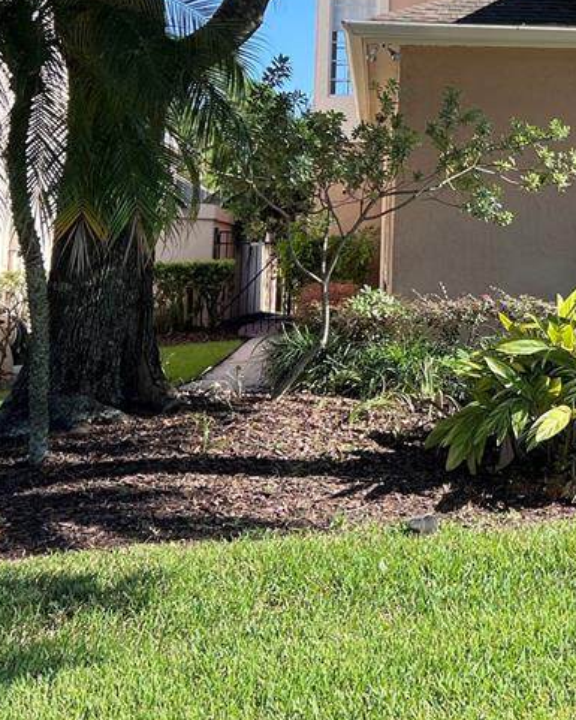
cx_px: 760
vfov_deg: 33.8
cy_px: 149
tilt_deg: +10.7
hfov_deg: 24.4
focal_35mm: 54
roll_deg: +0.6
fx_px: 1150
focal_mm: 5.7
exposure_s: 1/1159
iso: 50
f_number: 1.5
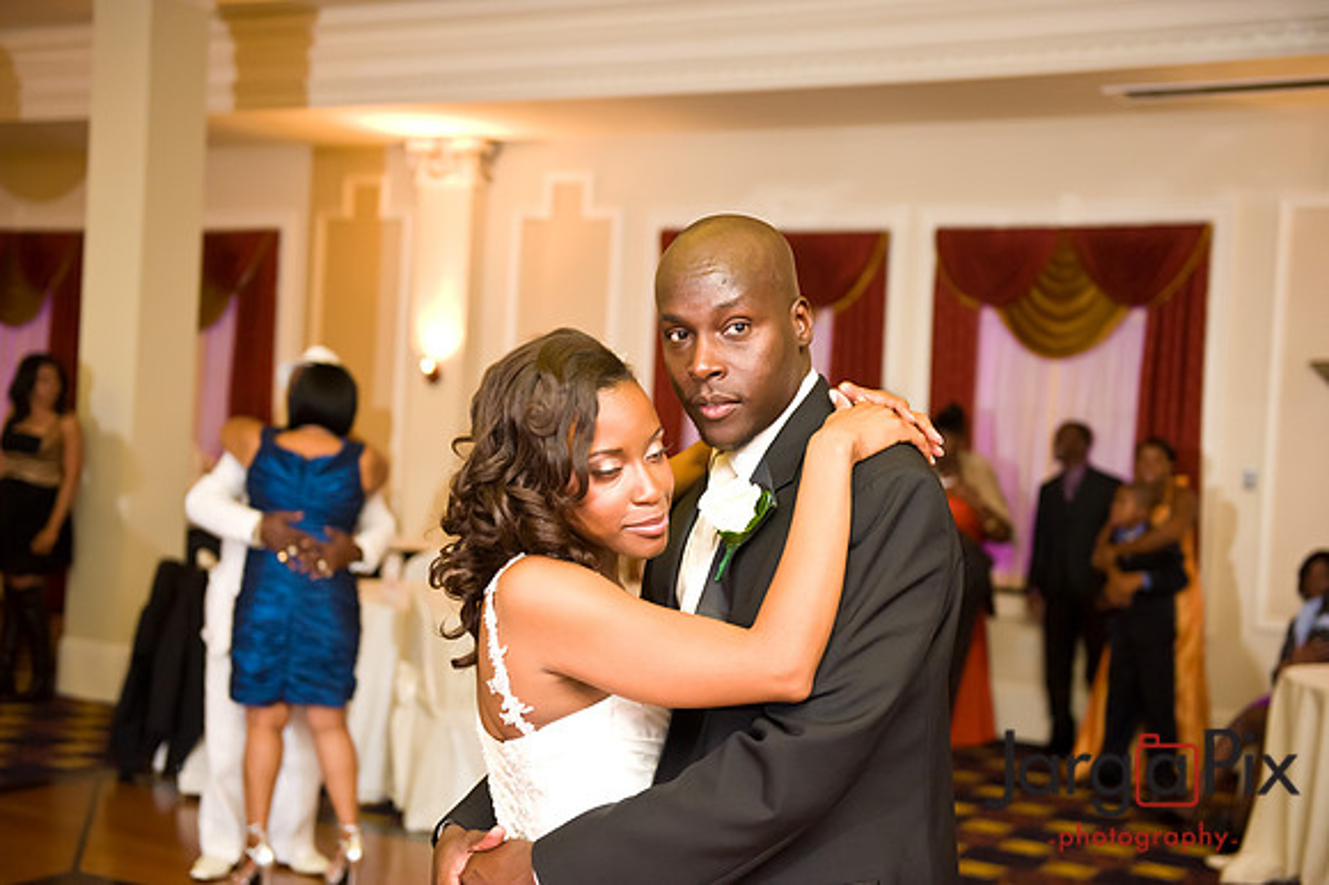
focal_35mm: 50
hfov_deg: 39.6
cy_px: 442
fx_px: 1845
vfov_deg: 27.0
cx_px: 664
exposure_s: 1/125
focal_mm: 50
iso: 3200
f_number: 3.2
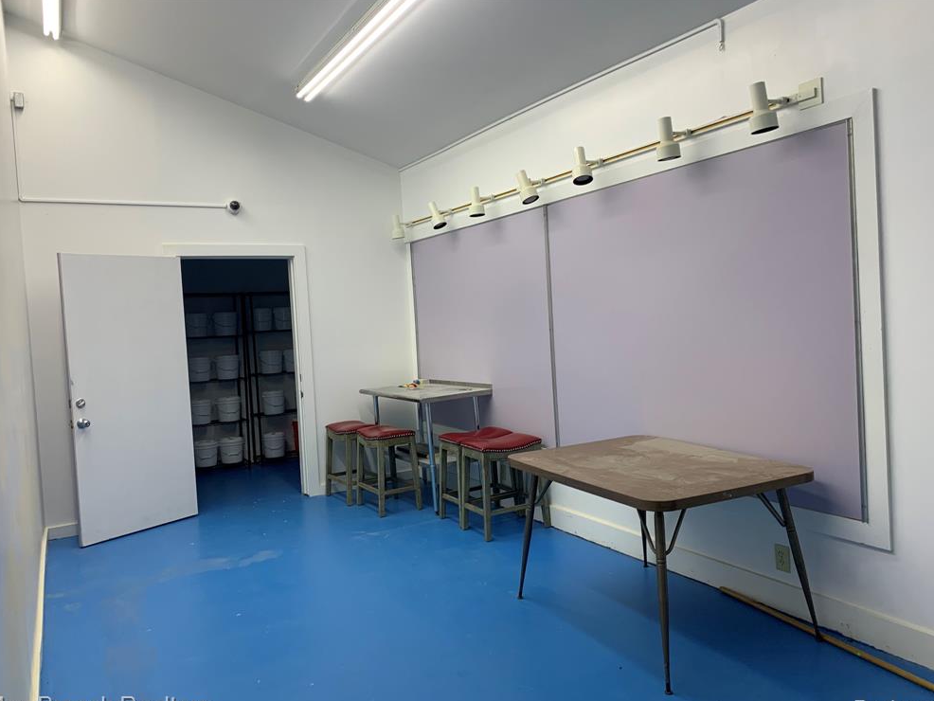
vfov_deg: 51.4
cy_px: 359
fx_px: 729
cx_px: 465
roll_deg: +3.9
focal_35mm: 27
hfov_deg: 65.3
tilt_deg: -3.6
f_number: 1.8
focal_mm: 4.25
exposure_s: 1/120
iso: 64
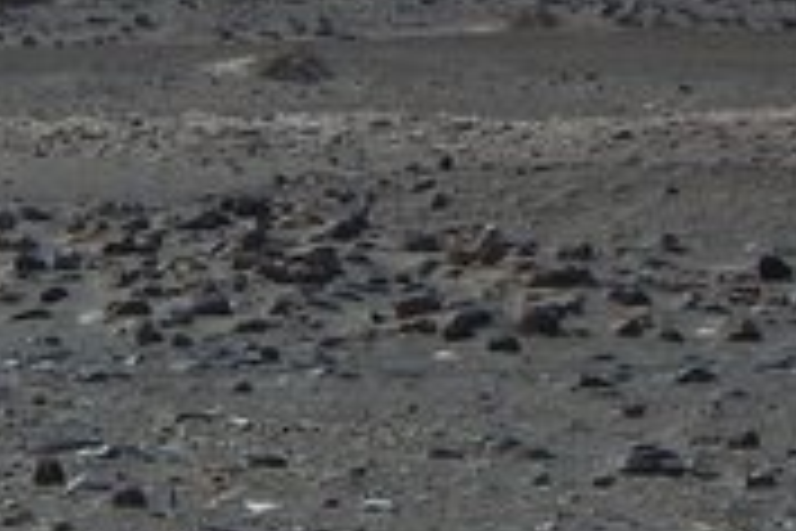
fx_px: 7186
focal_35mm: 325
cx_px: 247
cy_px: -922
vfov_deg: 4.1
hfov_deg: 6.3
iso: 125
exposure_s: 1/800
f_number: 7.6
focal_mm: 9.7
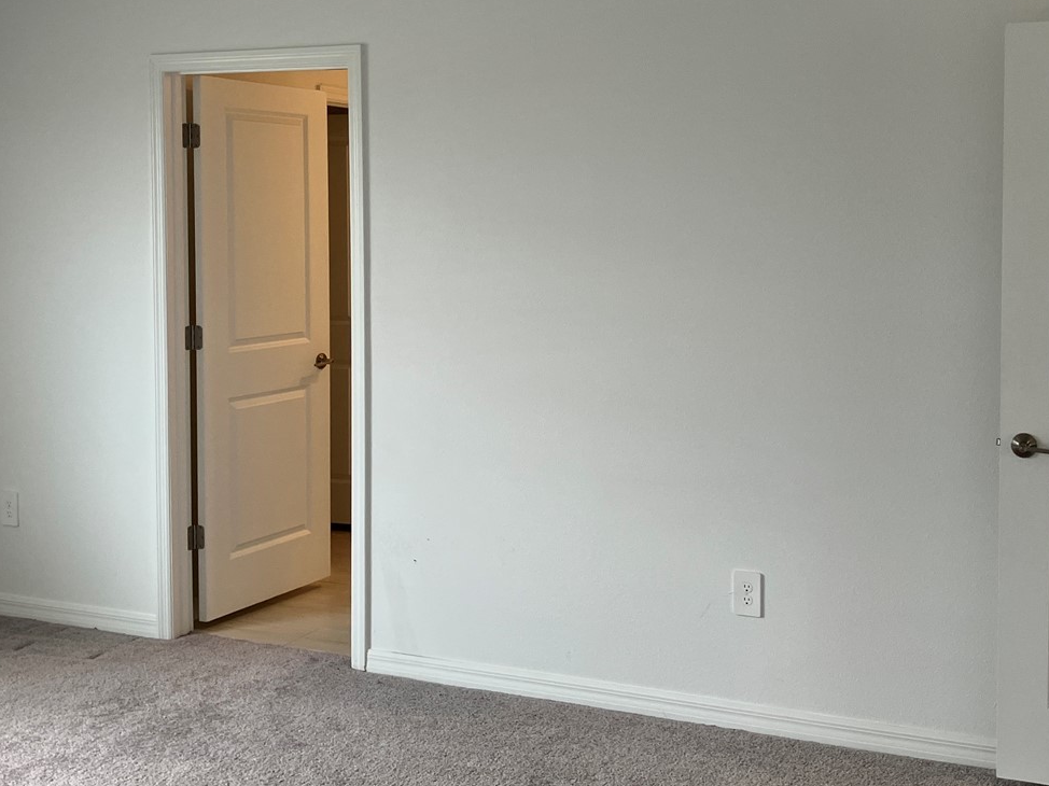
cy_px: 285
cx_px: 563
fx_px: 1394
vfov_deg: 31.3
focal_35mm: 46
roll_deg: +0.8
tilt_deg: -1.2
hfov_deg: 41.2
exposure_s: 1/120
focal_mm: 3.99
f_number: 1.8
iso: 64
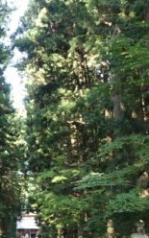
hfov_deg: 12.8
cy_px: 123
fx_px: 656
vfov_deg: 20.6
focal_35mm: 101
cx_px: 2
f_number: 2.8
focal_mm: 8.8
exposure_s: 1/50
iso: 125
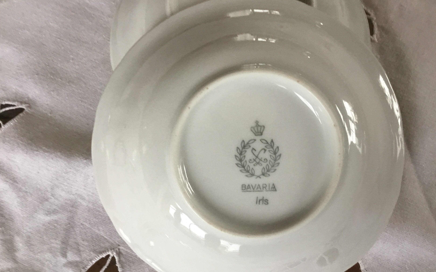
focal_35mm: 33
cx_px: 217
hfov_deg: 58.1
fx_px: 392
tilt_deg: -75.6
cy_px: 147
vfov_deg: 38.3
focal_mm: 3.3
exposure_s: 1/33
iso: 100
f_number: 2.4
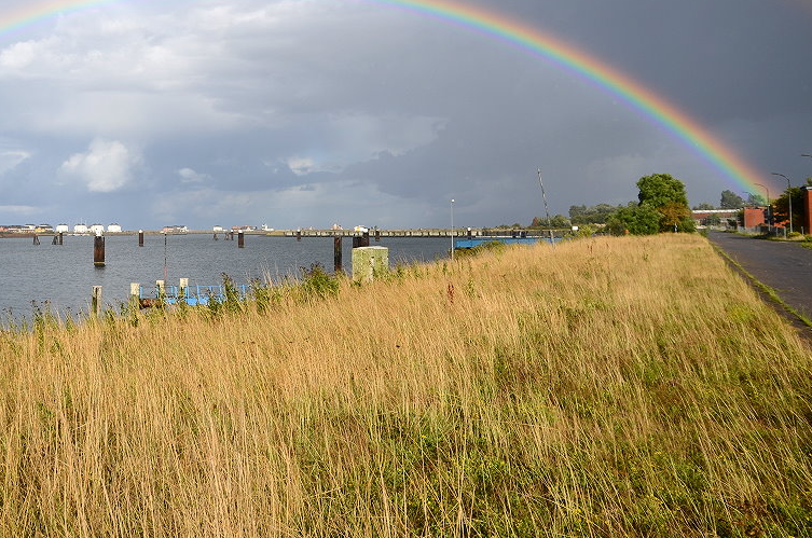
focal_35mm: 35
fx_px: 781
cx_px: 266
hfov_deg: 53.8
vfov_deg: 37.6
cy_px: 177
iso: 100
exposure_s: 1/1600
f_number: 4
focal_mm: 17
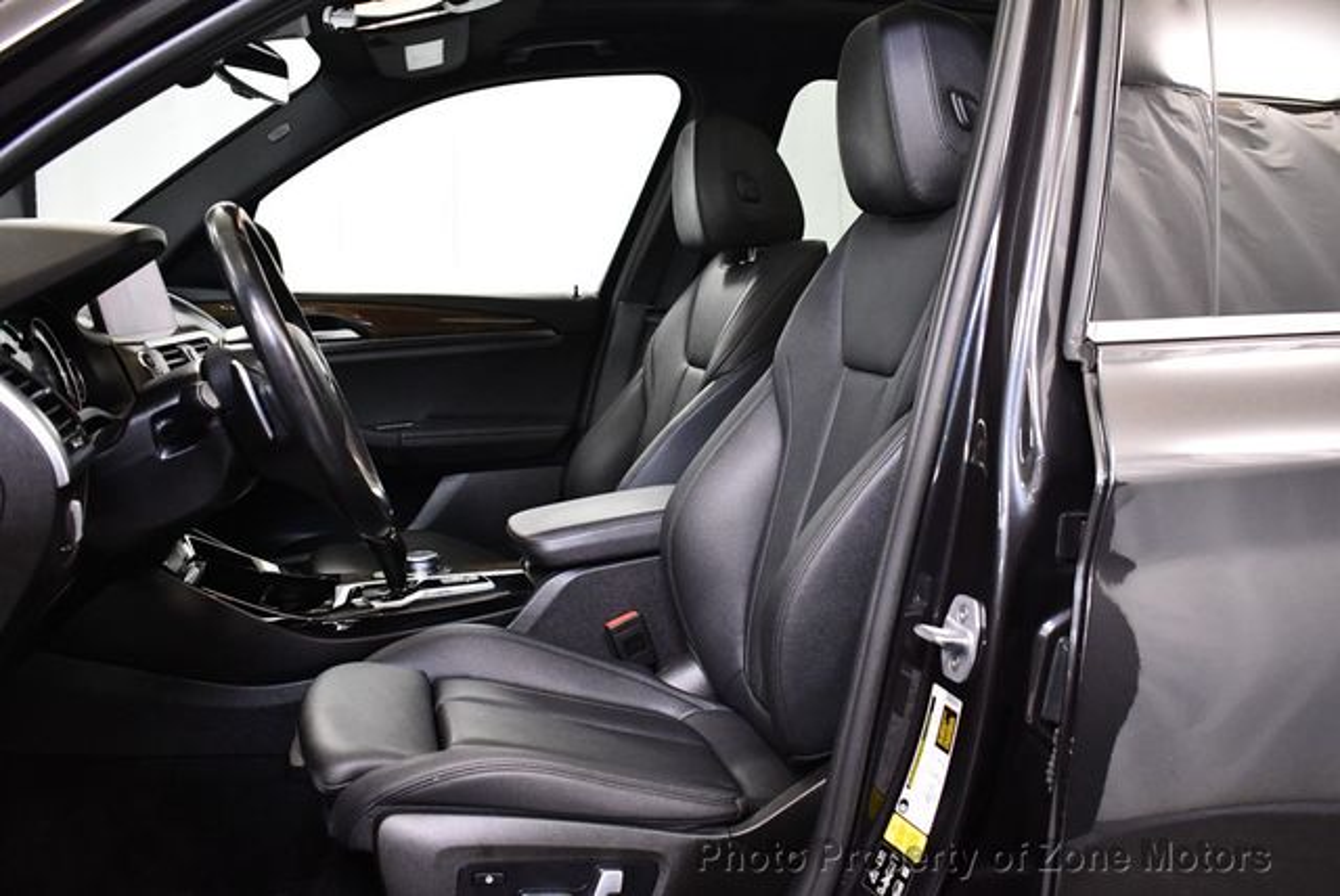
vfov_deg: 36.9
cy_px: 448
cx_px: 670
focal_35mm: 36
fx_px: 1341
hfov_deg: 53.1
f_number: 3.5
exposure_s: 1/125
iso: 2500
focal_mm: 18
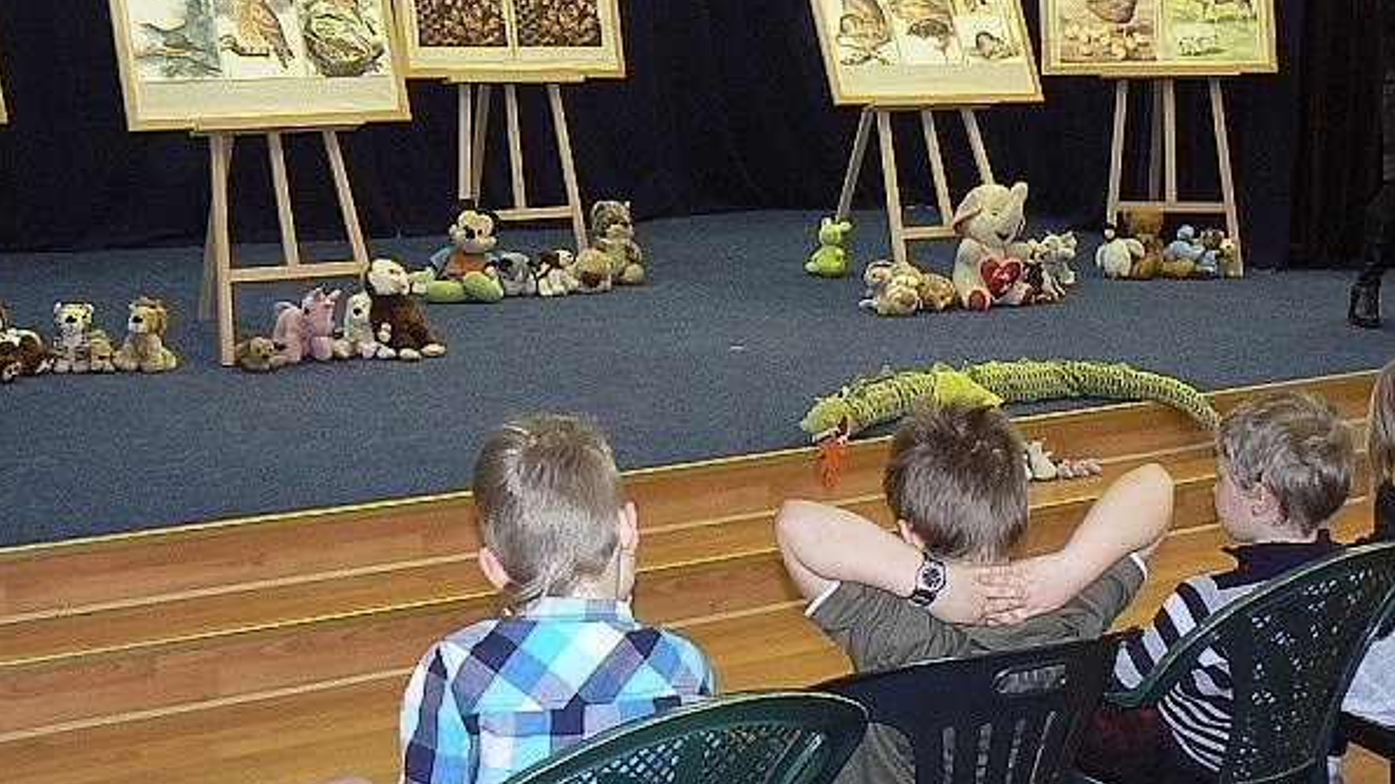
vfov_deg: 19.9
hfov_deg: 34.9
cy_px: 197
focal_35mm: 60
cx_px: 653
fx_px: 2219
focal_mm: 6.8
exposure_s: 1/30
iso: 200
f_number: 2.8
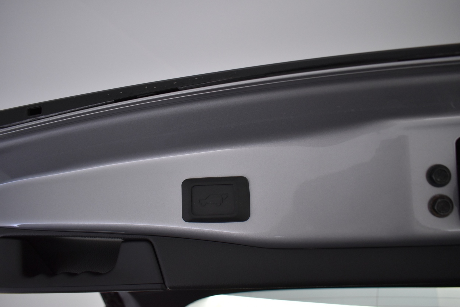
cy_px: 154
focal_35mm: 27
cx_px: 230
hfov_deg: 67.4
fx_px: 345
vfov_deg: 47.9
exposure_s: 1/60
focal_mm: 18
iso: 1250
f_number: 3.5
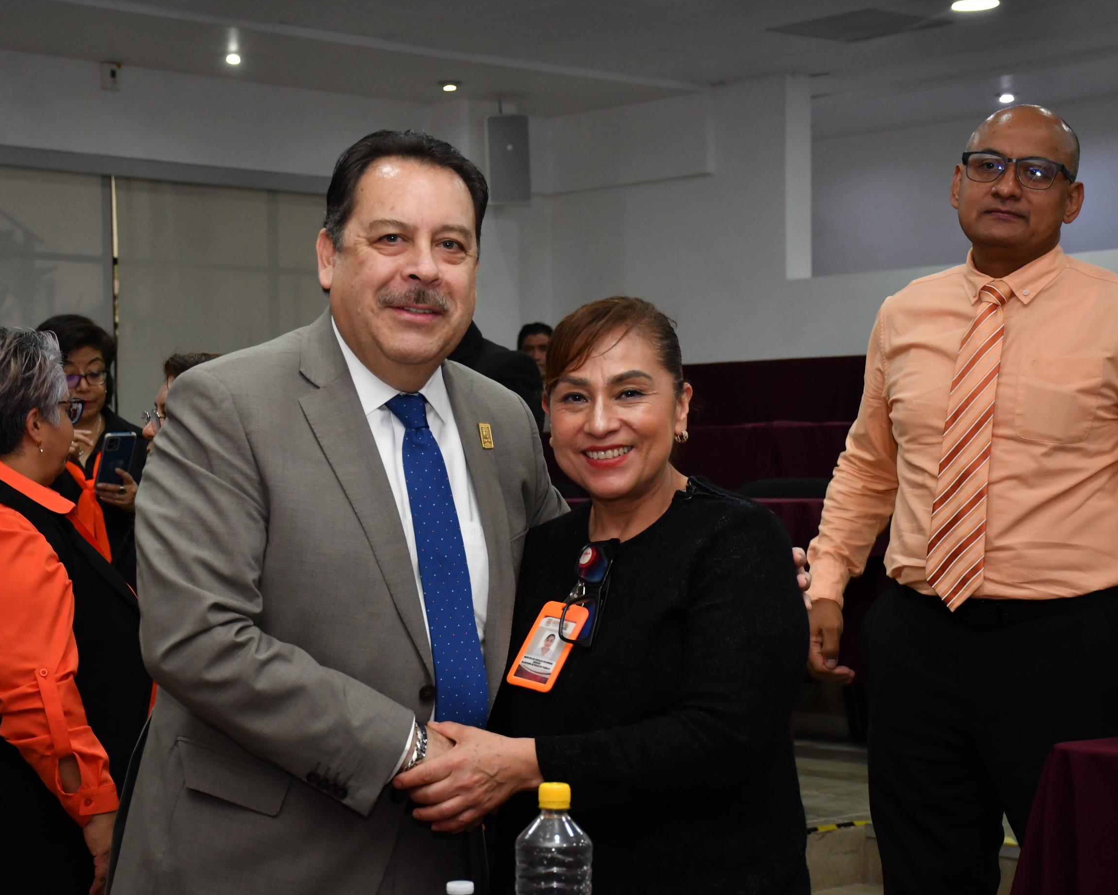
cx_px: 475
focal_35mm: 72
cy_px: 444
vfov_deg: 21.3
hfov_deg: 26.4
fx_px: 2382
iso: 1000
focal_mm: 42
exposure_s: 1/100
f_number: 5.6
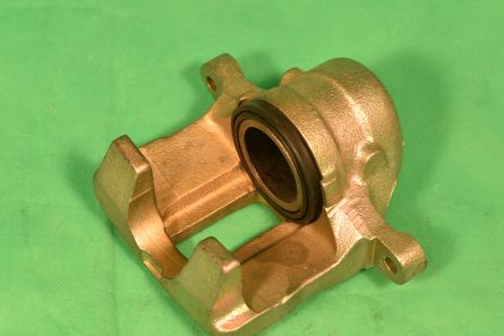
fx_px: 1302
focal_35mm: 93
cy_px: 172
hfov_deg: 21.9
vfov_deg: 14.7
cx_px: 249
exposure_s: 1/80
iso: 180
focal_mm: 46
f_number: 8
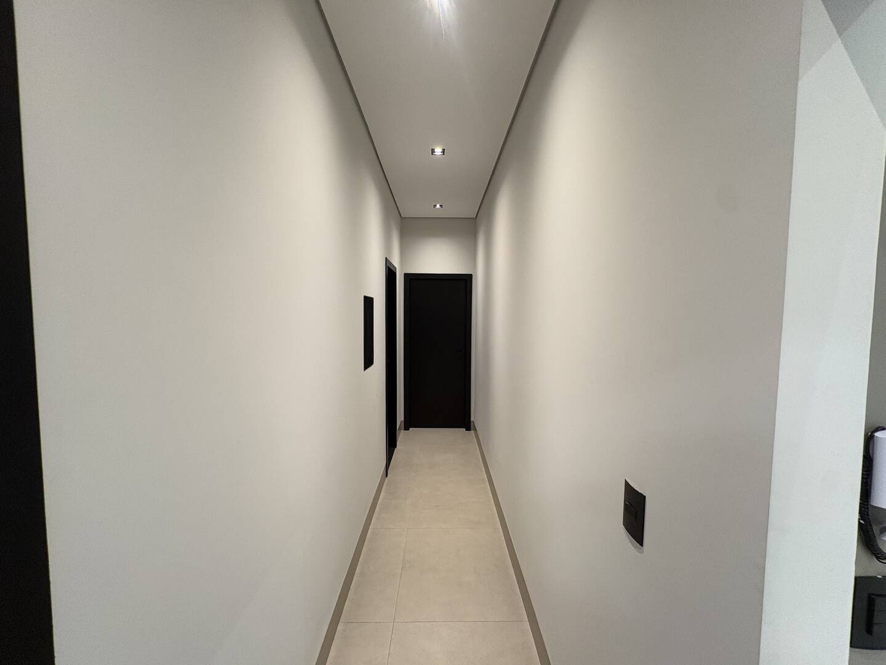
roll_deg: -0.2
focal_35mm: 14
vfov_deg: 85.7
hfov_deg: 102.1
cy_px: 332
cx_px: 443
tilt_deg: -3.3
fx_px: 358
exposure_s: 1/60
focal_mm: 2.22
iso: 200
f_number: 2.2
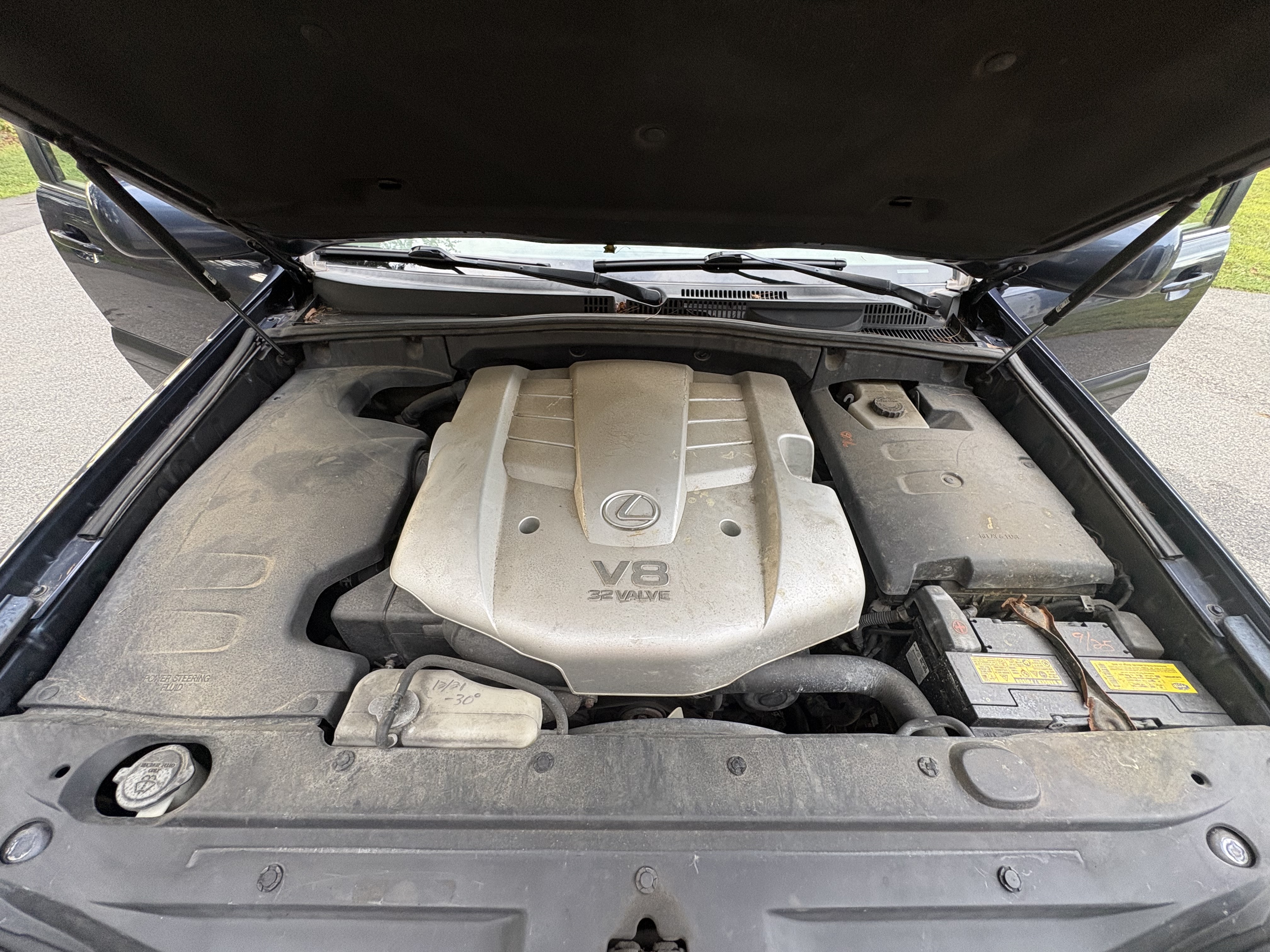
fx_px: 514
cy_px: 476
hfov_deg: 102.1
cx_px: 635
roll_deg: -1.8
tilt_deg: -41.2
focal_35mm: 14
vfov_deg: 85.7
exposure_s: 1/99
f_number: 2.2
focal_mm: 2.22
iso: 160
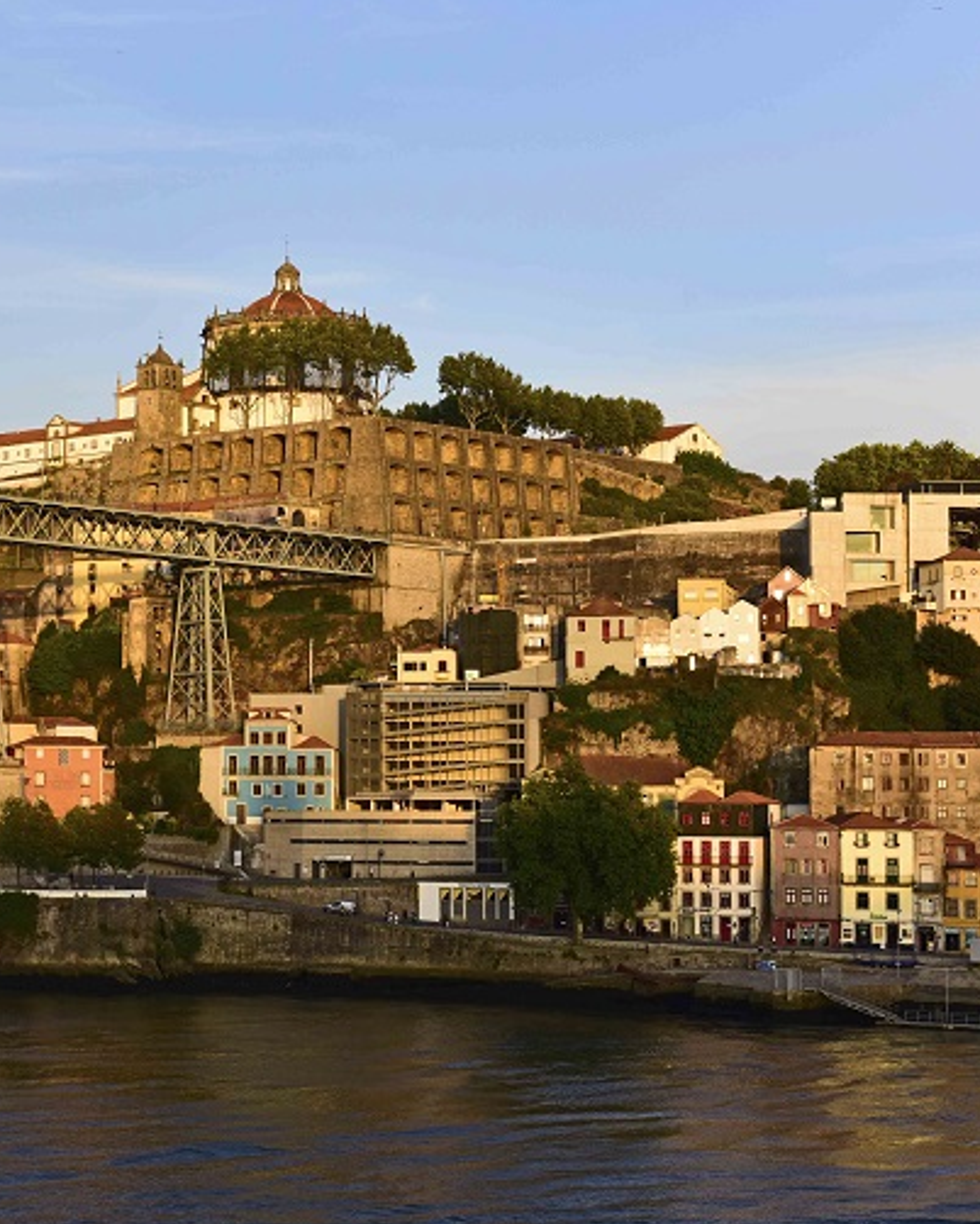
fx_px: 2826
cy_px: 683
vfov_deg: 24.4
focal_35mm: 78
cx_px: 123
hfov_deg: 19.4
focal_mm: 48
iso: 320
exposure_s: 1/200
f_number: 7.1
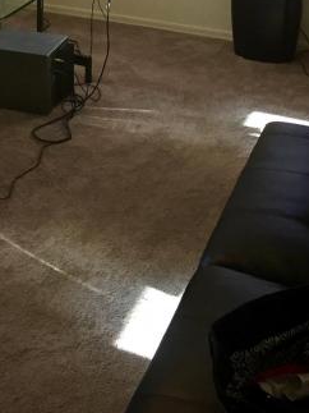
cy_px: -58
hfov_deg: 20.4
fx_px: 822
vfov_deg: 25.8
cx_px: -20
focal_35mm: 69
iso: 50
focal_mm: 4.15
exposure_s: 1/30
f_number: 2.2
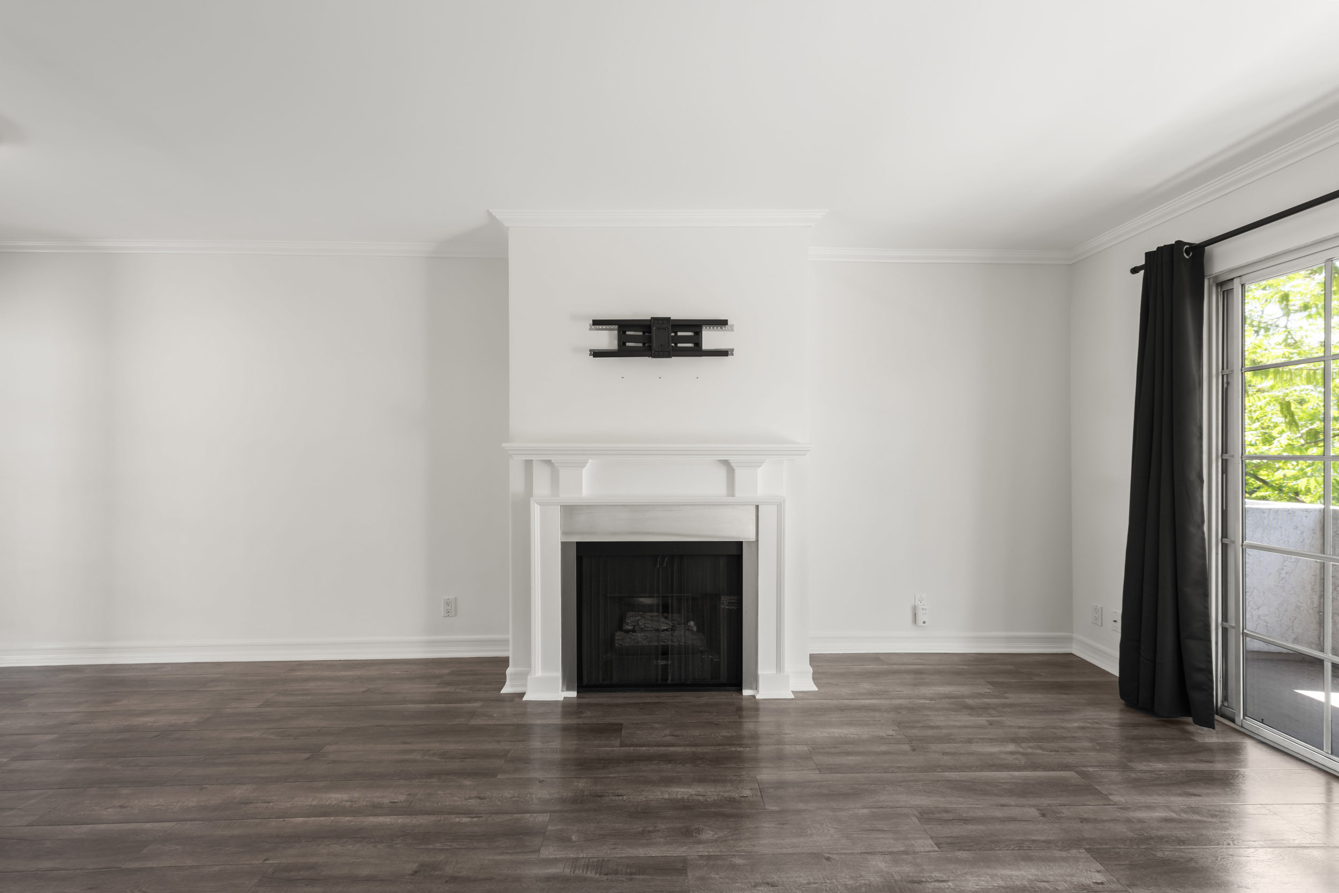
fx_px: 521
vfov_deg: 81.2
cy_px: 446
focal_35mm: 14
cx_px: 670
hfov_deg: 104.2
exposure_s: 1/2
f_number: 9.5
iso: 200
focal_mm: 14
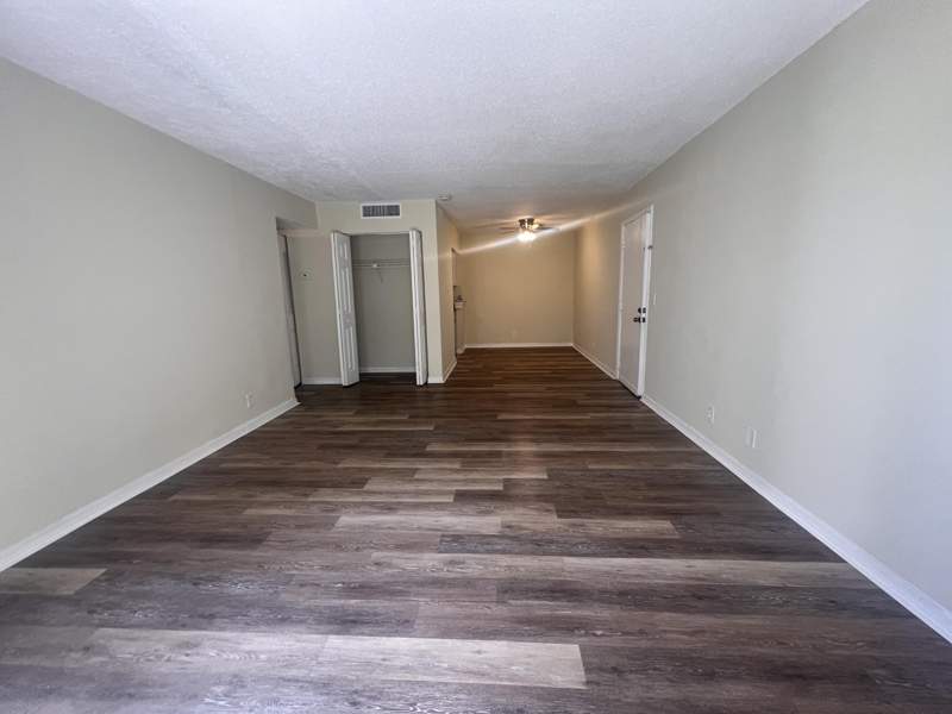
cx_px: 476
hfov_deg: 106.2
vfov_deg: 89.9
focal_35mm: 13
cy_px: 357
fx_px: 358
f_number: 1.8
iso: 200
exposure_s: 1/120
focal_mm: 1.57
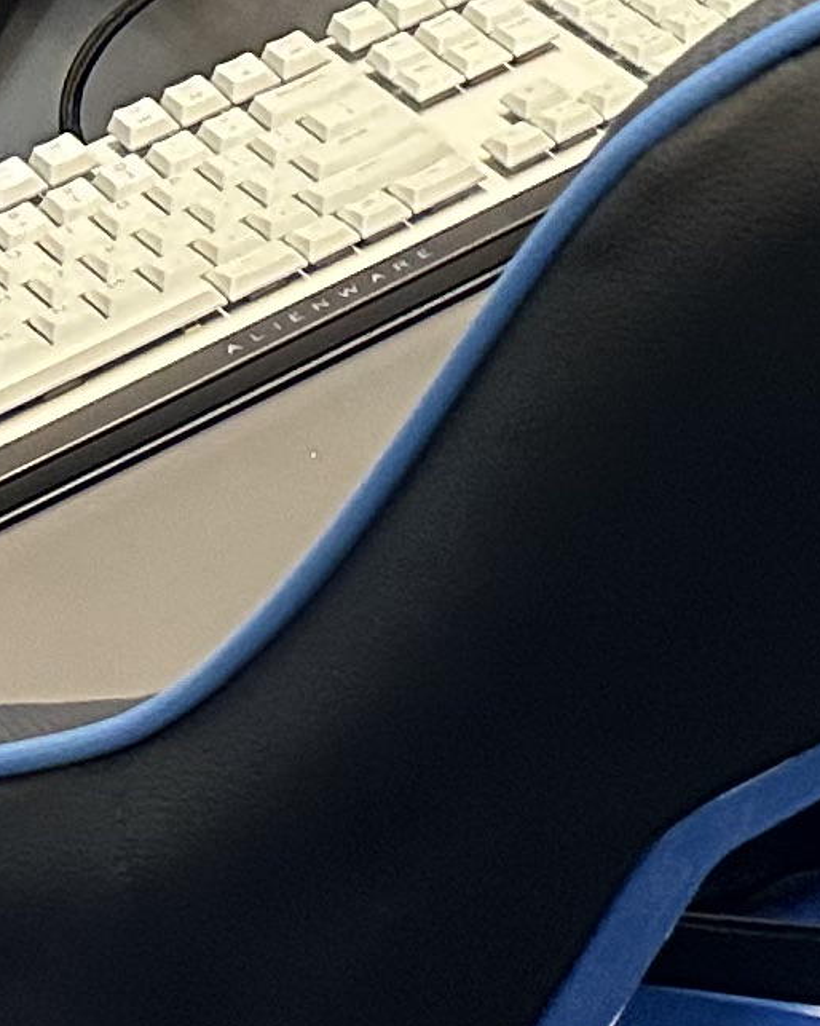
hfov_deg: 9.8
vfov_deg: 11.8
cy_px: -1010
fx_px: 4462
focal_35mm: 147
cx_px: 1619
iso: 320
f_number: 1.78
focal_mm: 6.86
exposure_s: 1/60
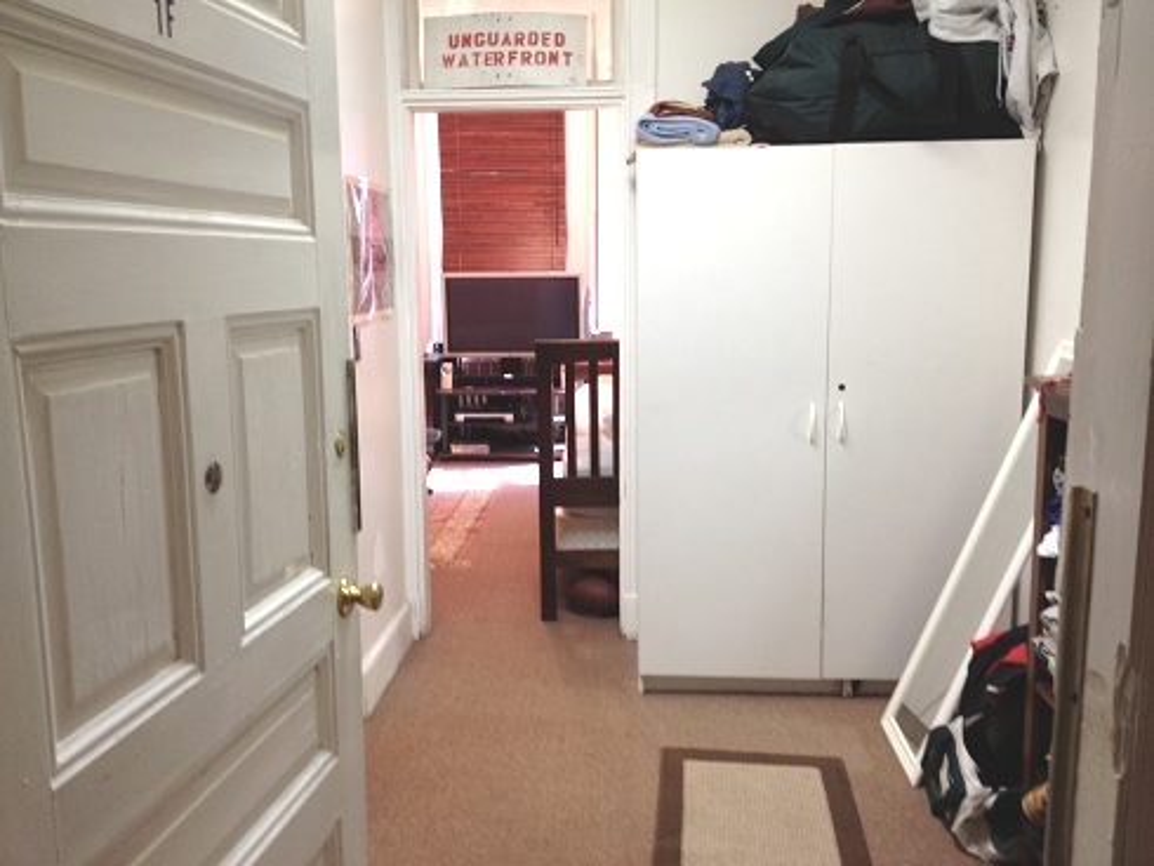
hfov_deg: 52.6
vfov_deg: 40.7
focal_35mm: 35
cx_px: 577
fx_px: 1167
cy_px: 433
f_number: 2.4
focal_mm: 4.28
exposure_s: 1/20
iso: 125
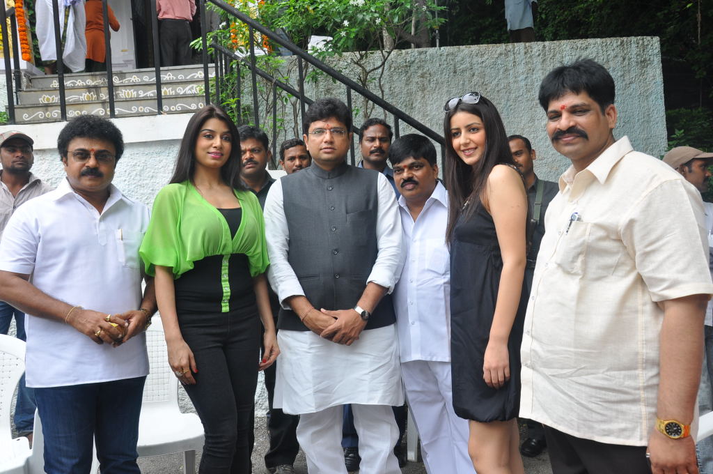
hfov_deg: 57.3
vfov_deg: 39.9
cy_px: 237
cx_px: 356
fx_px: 653
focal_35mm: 33
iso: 250
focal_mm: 22
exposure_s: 1/125
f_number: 8
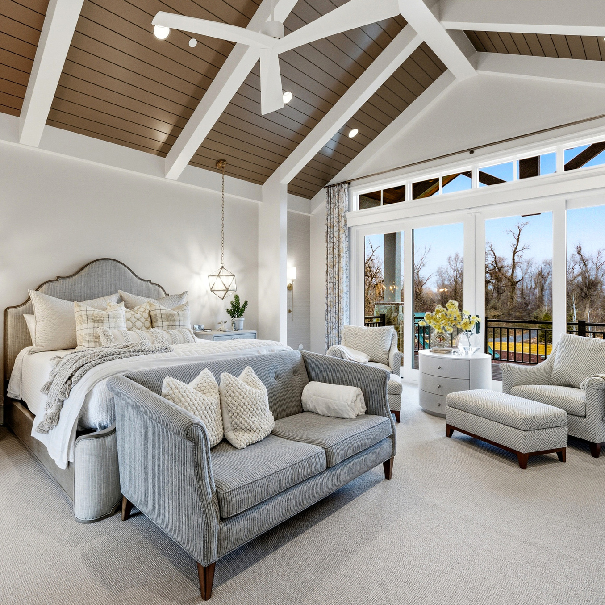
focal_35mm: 18
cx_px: 234
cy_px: 300
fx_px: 356
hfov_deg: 79.5
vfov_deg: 80.7
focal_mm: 14
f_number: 4
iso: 1600
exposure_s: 1/6400
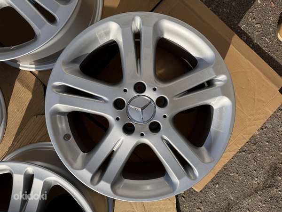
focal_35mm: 24
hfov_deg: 71.6
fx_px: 196
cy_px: 106
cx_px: 141
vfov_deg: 56.8
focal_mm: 6.76
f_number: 1.78
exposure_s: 1/6173
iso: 100
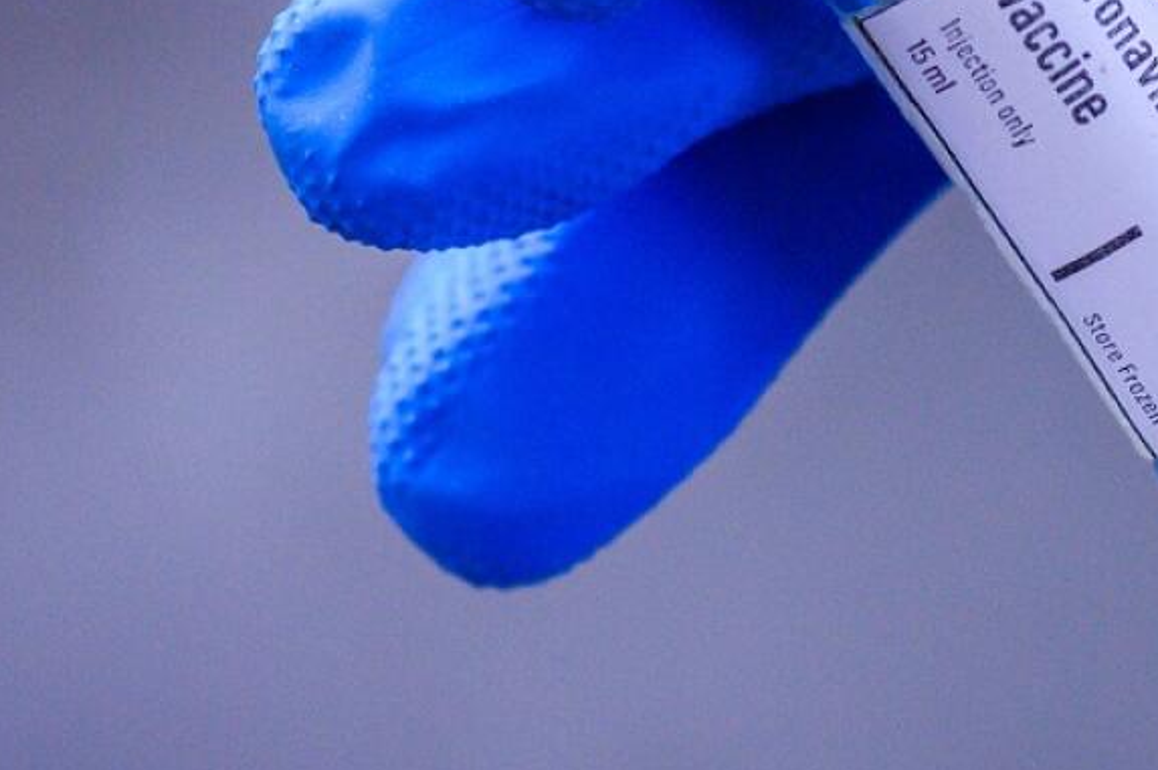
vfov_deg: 6.2
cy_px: 230
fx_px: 7070
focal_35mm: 220
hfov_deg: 9.3
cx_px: 936
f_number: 4
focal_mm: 105
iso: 3600
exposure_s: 1/250
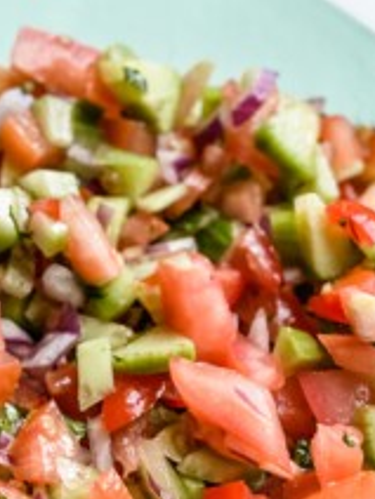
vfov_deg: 16.4
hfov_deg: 12.5
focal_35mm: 118
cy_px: 487
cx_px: 250
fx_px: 1704
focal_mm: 6
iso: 160
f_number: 2
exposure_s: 1/60
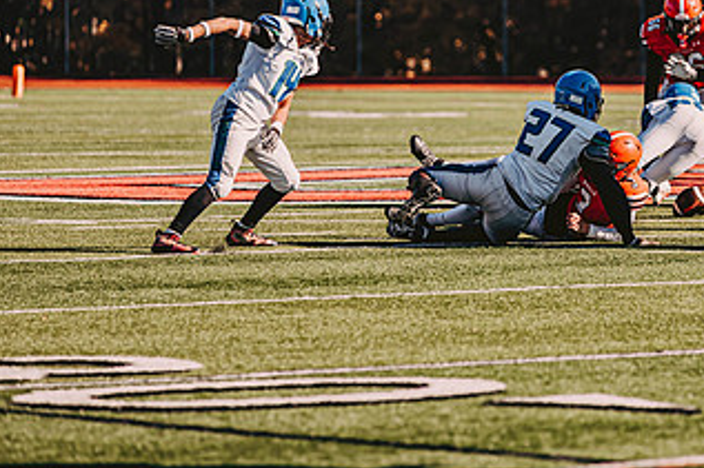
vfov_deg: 4.0
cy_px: 110
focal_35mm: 339
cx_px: 564
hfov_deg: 6.1
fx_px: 6626
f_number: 3.2
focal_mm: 185
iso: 250
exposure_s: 1/2500
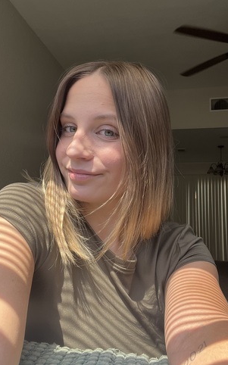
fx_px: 328
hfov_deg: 38.3
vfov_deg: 58.1
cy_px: 176
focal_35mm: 33
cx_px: 115
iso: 25
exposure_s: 1/121
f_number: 2.2
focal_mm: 2.71
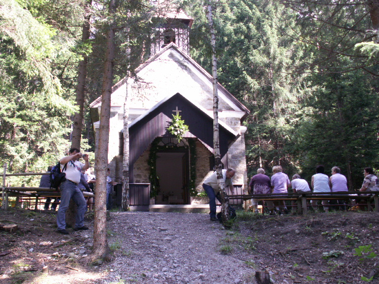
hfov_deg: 52.6
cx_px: 190
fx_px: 383
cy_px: 142
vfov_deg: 40.7
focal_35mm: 35
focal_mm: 5.86
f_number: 3.5
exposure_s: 1/50
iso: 50
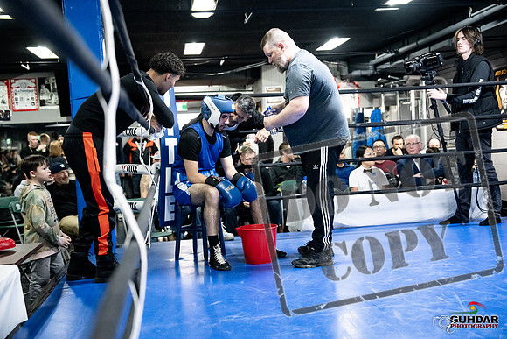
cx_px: 254
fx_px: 662
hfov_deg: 41.9
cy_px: 170
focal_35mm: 47
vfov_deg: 28.7
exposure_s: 1/1000
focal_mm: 47
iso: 10000
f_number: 2.8
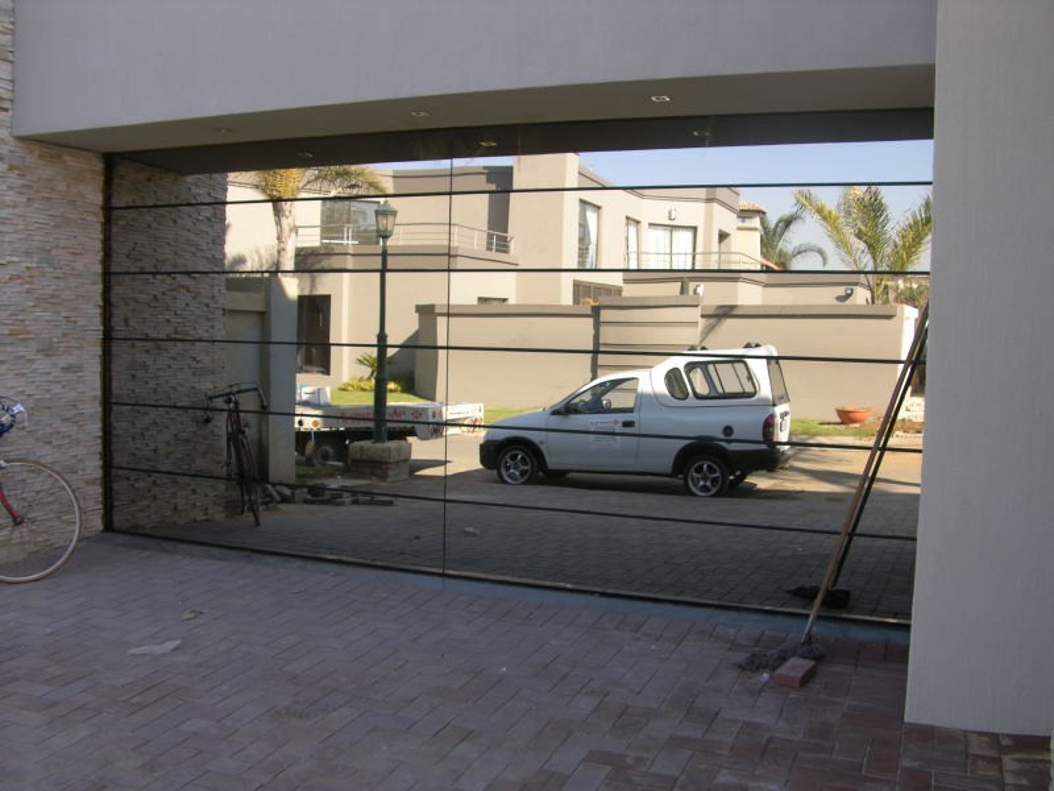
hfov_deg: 52.6
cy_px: 396
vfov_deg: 40.7
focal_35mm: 35
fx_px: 1066
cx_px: 527
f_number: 4
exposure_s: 1/100
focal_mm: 8.9
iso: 50
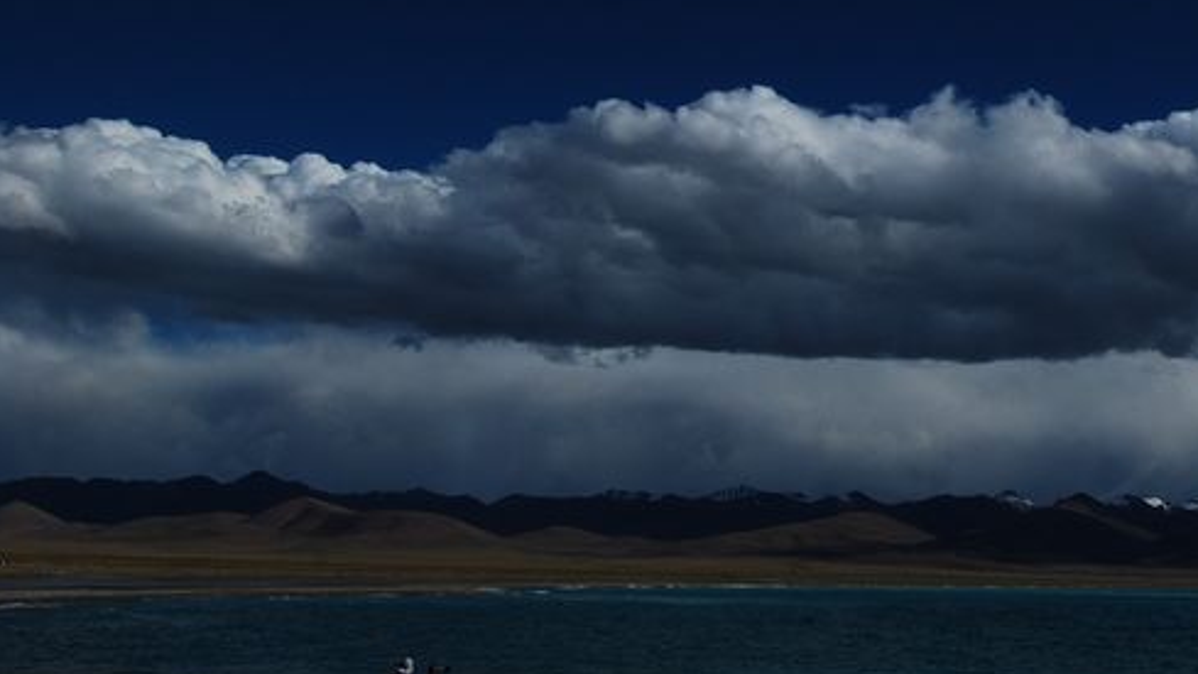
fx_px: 1782
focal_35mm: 56
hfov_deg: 34.0
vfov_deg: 21.2
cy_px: 175
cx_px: 1191
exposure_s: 1/200
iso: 100
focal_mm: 17
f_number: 16
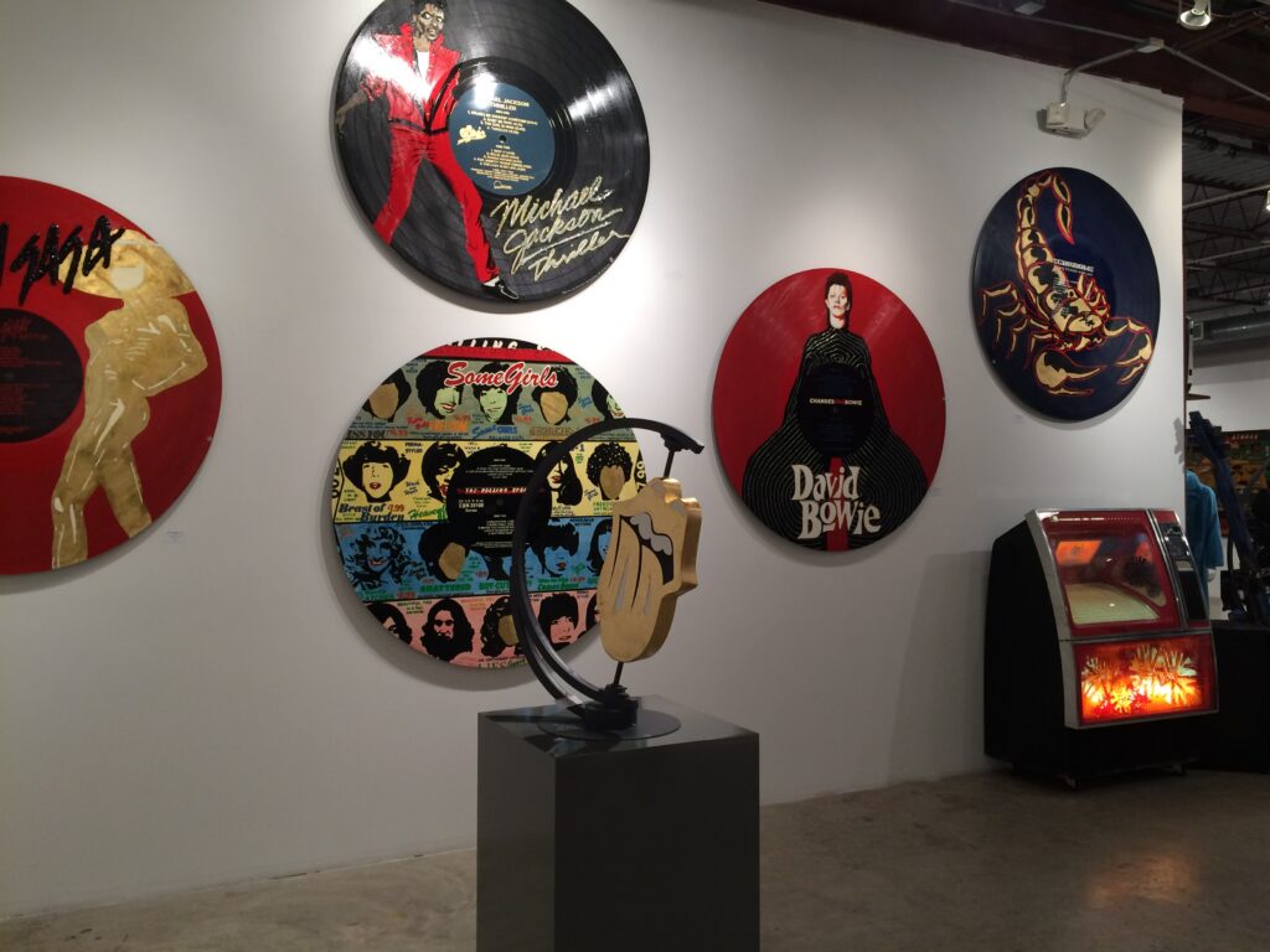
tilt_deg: -0.6
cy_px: 476
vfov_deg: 48.2
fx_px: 1064
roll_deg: -0.4
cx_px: 635
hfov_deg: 61.7
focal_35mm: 29
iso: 80
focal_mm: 4.15
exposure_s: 1/30
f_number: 2.2
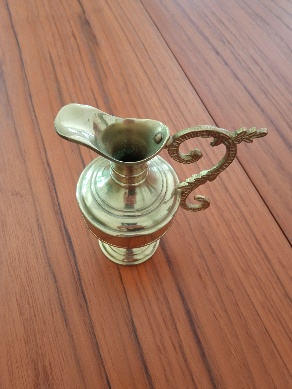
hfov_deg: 51.4
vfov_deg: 65.3
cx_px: 146
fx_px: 304
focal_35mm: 27
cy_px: 194
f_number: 2.2
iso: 213
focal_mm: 3.79
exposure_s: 1/33.3
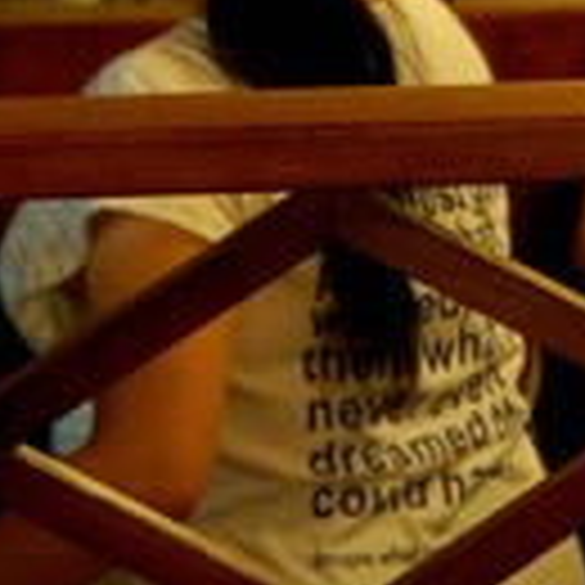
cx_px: 1323
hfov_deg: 4.5
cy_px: -290
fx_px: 7266
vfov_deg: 4.6
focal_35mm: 380
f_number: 2.8
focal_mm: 38
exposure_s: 1/25
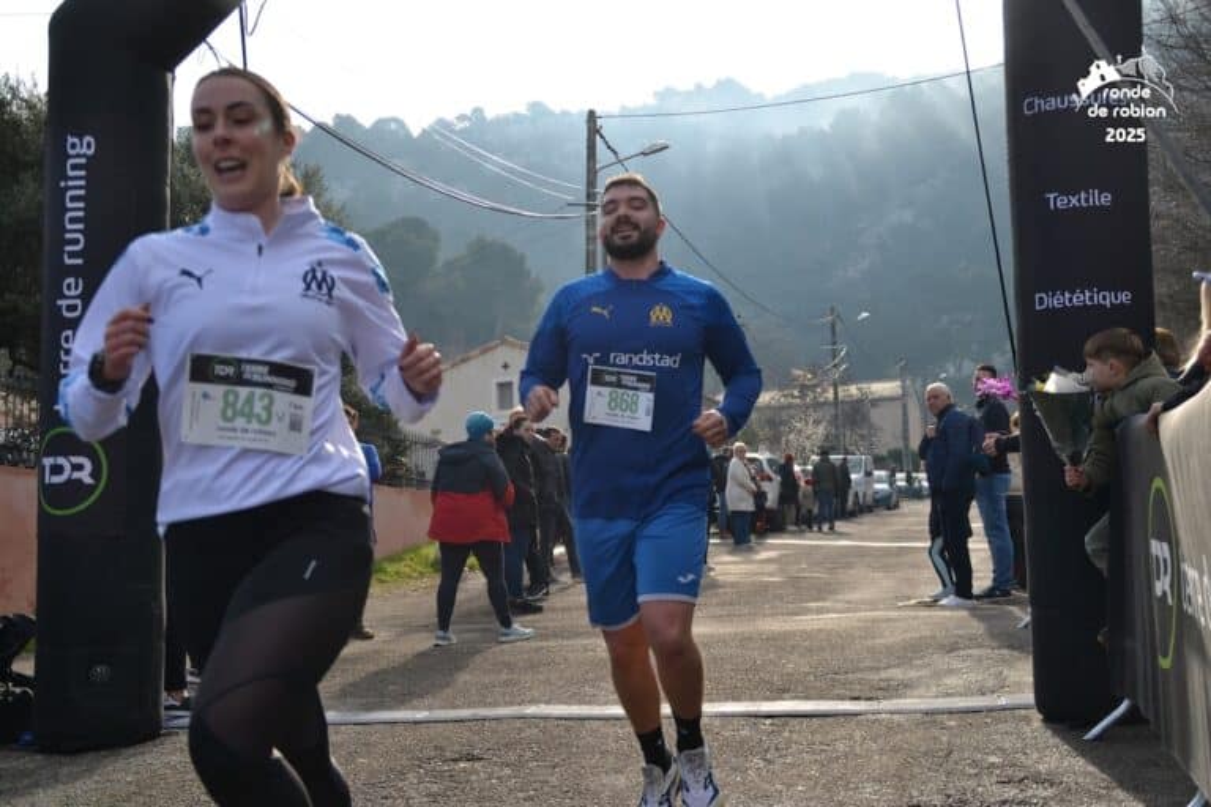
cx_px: 606
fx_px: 1615
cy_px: 404
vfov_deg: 28.1
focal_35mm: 48
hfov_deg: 41.1
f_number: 5.6
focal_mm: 32
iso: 400
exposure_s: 1/1250
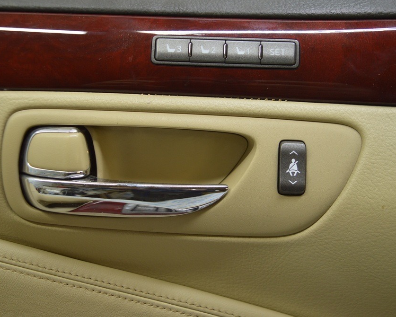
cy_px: 156
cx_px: 162
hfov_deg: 46.0
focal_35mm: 40
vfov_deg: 37.7
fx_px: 464
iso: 400
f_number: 3.8
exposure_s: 1/80
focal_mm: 23
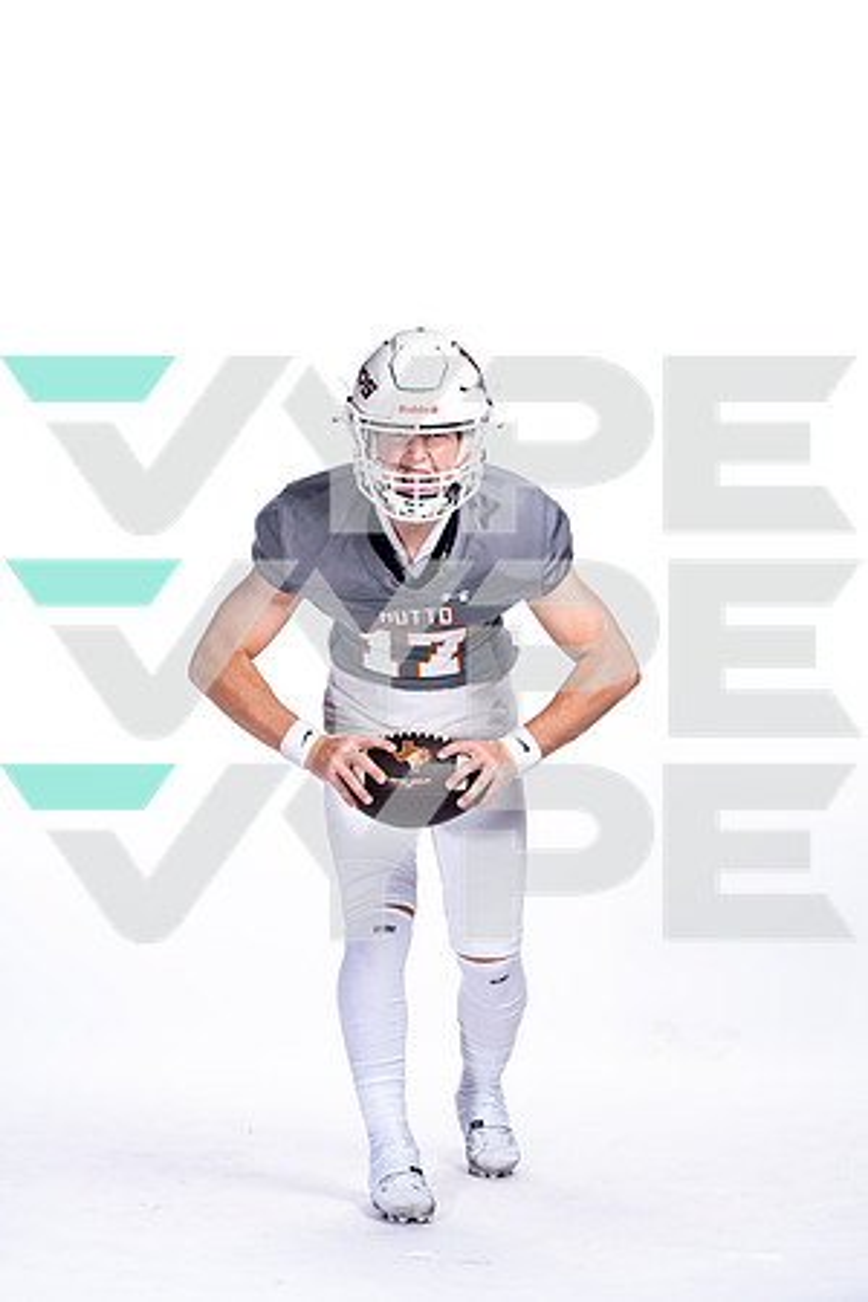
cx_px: 434
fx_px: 4087
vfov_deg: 18.1
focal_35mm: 113
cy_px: 651
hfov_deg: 12.1
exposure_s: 1/250
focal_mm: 113
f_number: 5.6
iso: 400
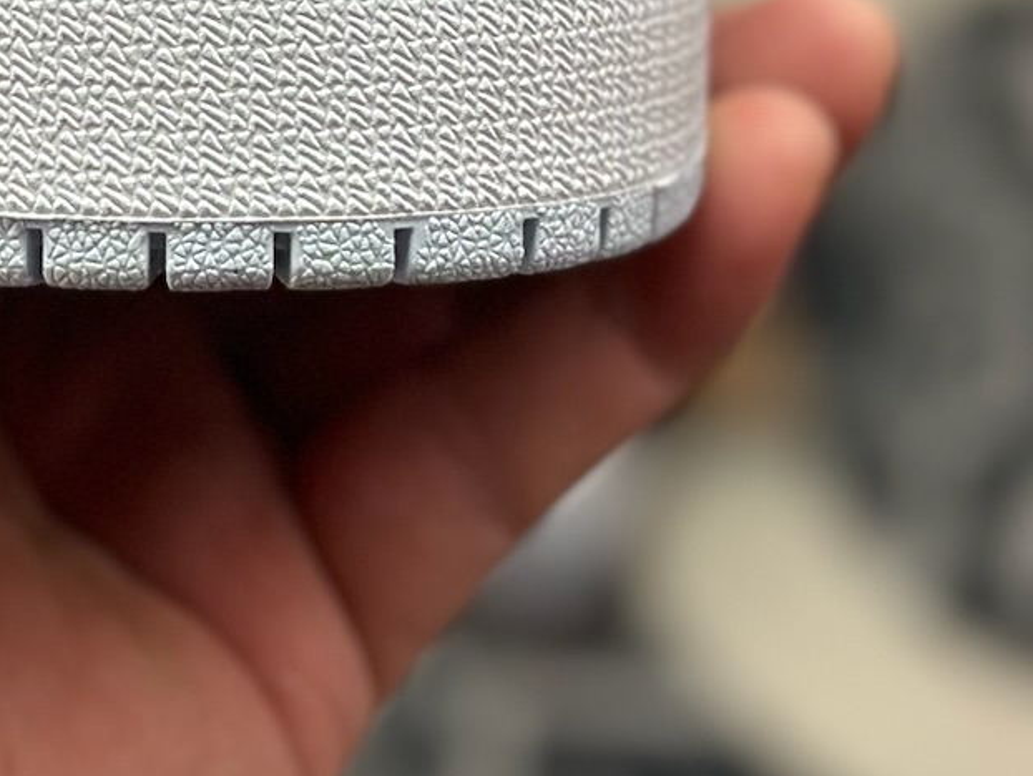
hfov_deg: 12.4
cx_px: 209
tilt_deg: -56.9
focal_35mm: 158
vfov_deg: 9.2
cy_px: -349
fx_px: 4717
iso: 80
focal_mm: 6.86
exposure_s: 1/1199
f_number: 1.78
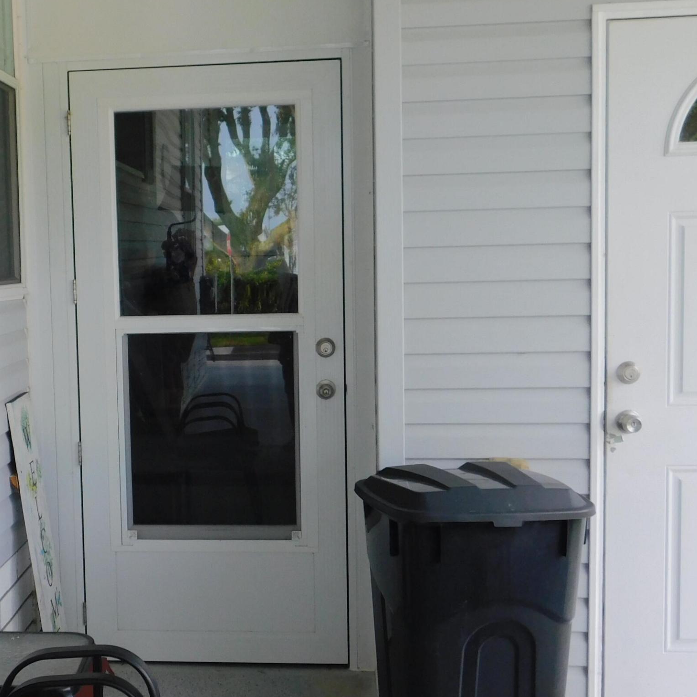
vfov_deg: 34.0
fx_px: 1139
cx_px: 161
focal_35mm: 50
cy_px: 356
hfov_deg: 33.2
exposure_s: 1/50
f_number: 3.2
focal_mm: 5.3
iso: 125
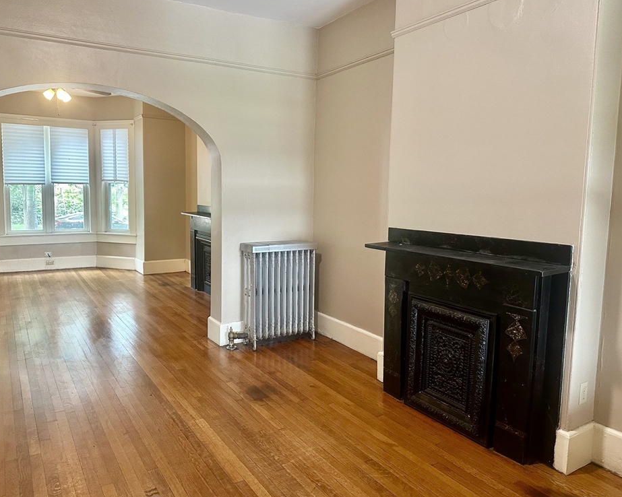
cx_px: 292
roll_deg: -1.2
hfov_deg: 66.0
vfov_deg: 54.9
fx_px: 479
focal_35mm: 26
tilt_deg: -5.7
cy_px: 242
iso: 320
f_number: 1.78
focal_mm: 6.86
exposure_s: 1/60
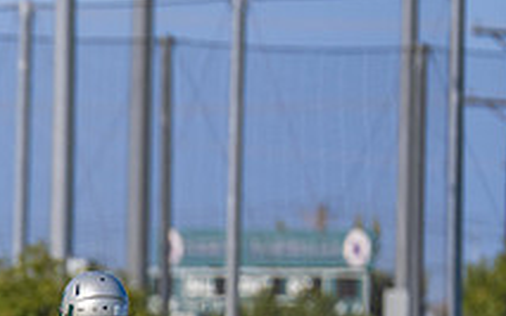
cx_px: -225
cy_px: 393
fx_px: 10974
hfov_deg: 2.6
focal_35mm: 796
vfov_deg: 1.6
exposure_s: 1/2500
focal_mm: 200
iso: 125
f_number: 2.8
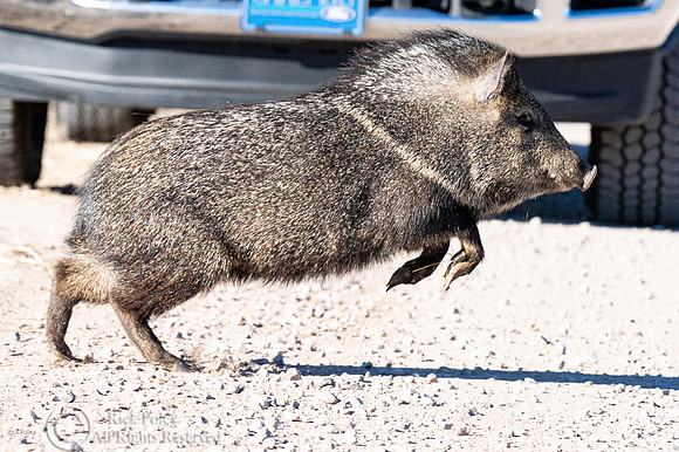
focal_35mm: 388
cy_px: 182
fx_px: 7316
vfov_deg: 3.5
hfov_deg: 5.3
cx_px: 365
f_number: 11
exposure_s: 1/2000
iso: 2000
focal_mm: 318
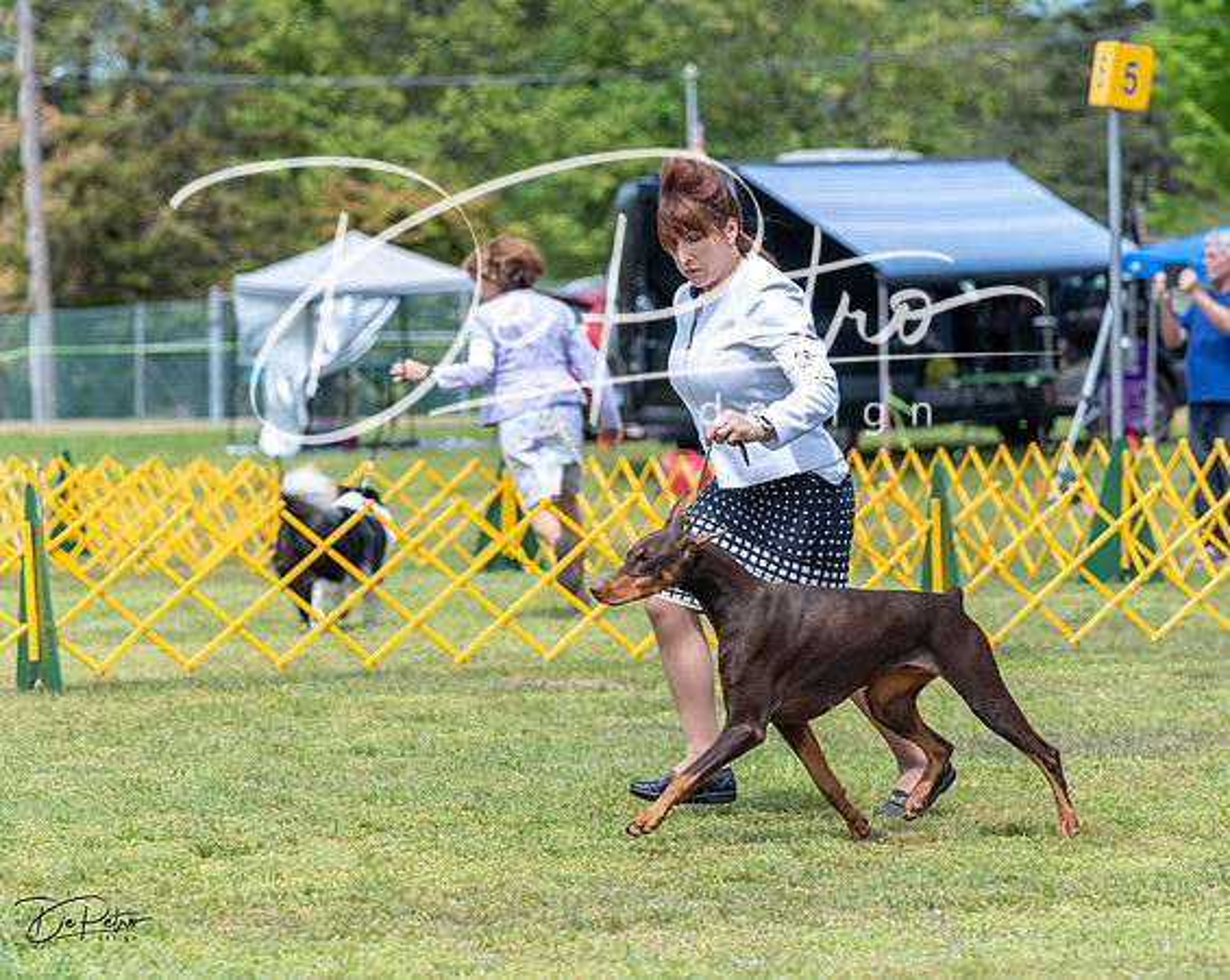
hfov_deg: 11.6
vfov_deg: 9.2
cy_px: 403
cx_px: 688
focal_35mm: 167
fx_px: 6061
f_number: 4
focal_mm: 123
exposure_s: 1/800
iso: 100
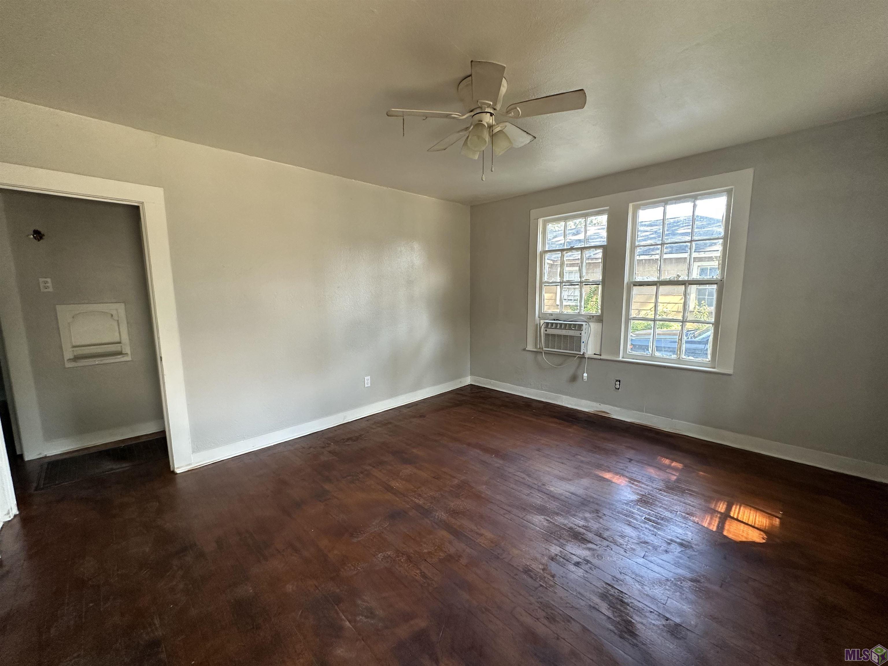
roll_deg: -0.4
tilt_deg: -6.1
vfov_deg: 85.7
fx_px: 359
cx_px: 444
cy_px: 333
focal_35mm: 14
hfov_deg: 102.1
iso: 160
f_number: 2.2
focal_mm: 2.22
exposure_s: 1/99
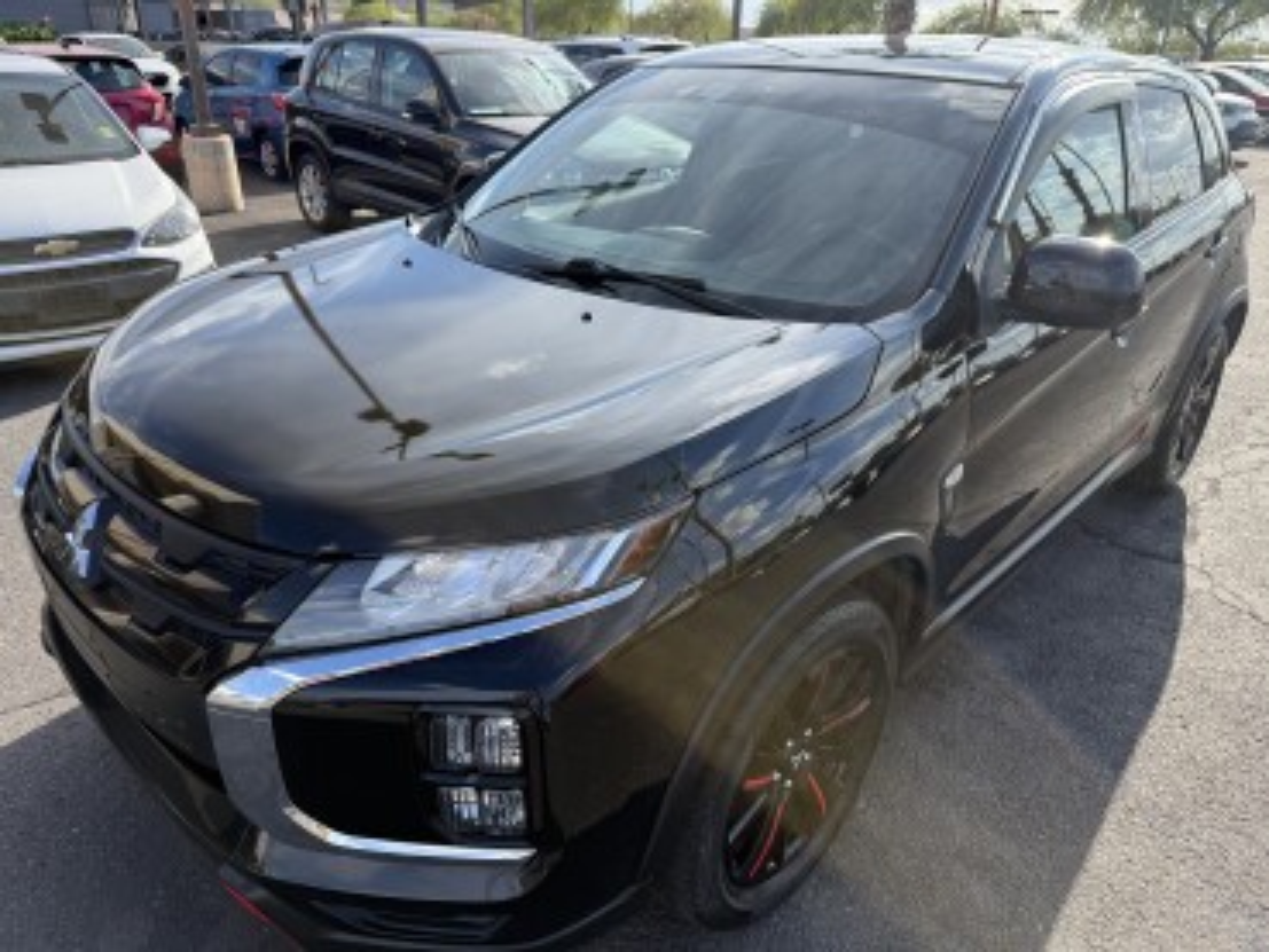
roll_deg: -2.5
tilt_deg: -25.5
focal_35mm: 24
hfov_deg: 71.6
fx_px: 880
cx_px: 634
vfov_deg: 56.8
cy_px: 476
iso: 100
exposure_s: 1/2000
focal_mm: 6.76
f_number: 1.78
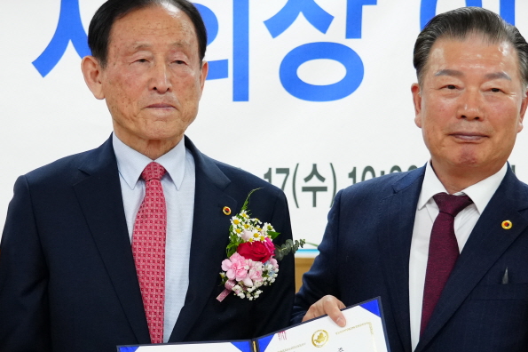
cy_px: 276
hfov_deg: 18.3
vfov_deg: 12.2
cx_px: 217
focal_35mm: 112
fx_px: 1642
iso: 1600
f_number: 4
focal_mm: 37
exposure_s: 1/160
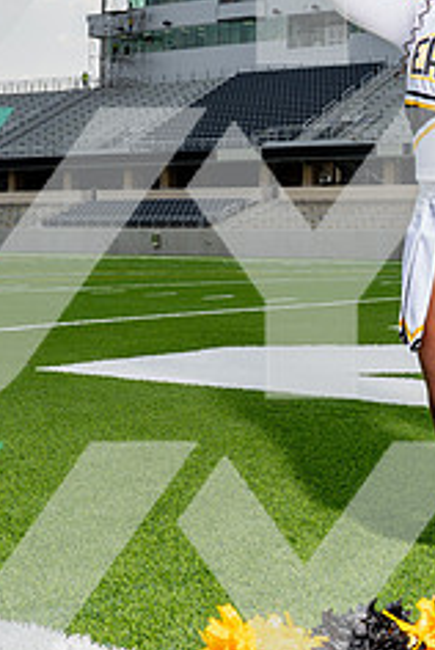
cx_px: 427
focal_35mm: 64
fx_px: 1157
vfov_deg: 31.3
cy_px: 255
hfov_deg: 20.7
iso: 100
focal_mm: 26
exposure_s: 1/250
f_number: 8
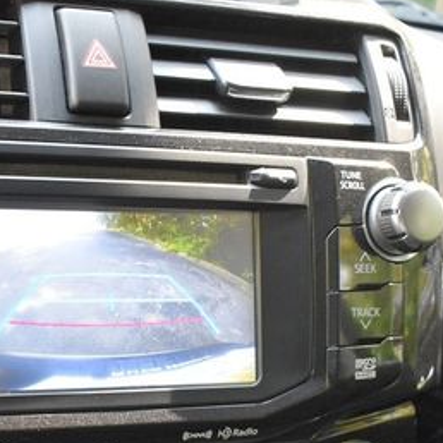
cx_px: 65
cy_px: 351
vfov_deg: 22.5
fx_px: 1100
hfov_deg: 22.3
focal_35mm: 76
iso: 2500
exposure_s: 1/125
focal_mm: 24
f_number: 3.8
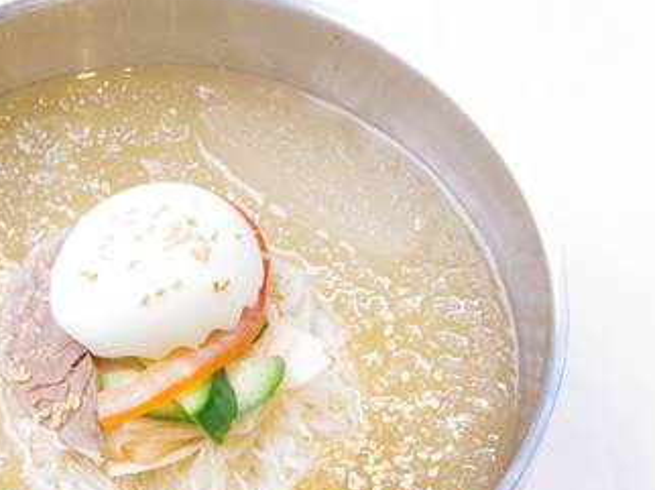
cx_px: 183
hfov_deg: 13.9
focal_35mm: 142
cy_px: 350
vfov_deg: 10.4
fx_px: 2685
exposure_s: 1/4
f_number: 9
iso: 200
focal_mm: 48
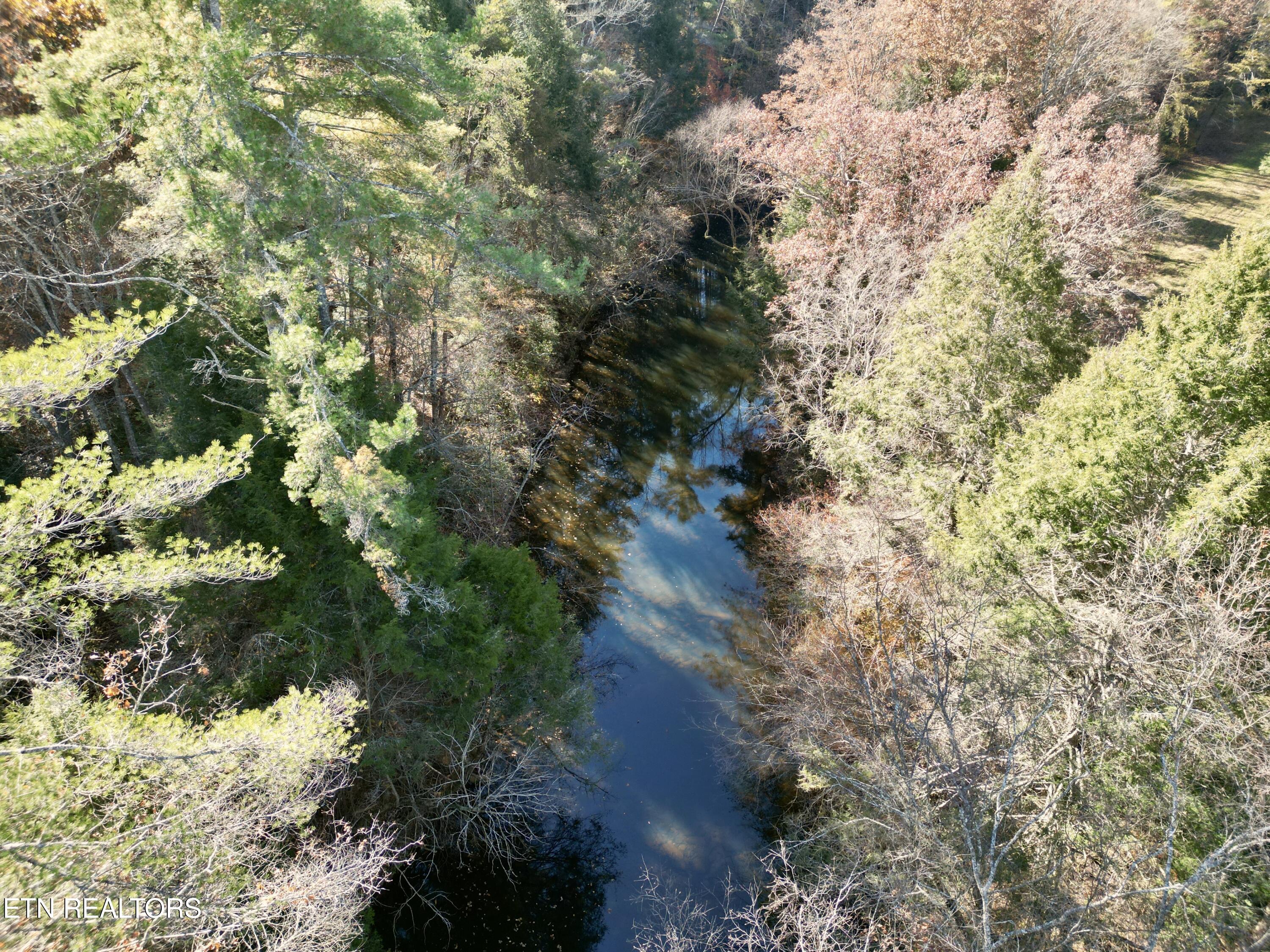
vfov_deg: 56.8
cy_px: 476
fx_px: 881
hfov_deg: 71.6
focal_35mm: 24
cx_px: 635
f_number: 1.7
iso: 160
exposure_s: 1/400
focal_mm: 6.72
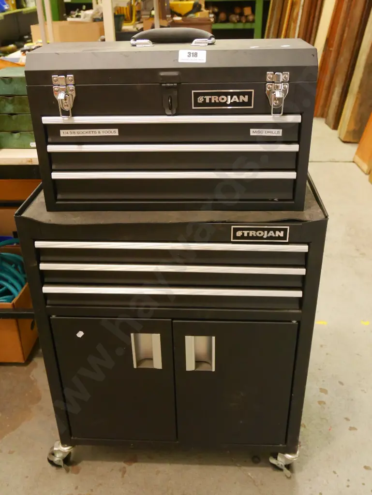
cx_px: 186
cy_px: 248
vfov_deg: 53.9
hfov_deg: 41.8
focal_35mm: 34
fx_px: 487
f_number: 4.1
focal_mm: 17
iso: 3200
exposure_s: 1/80
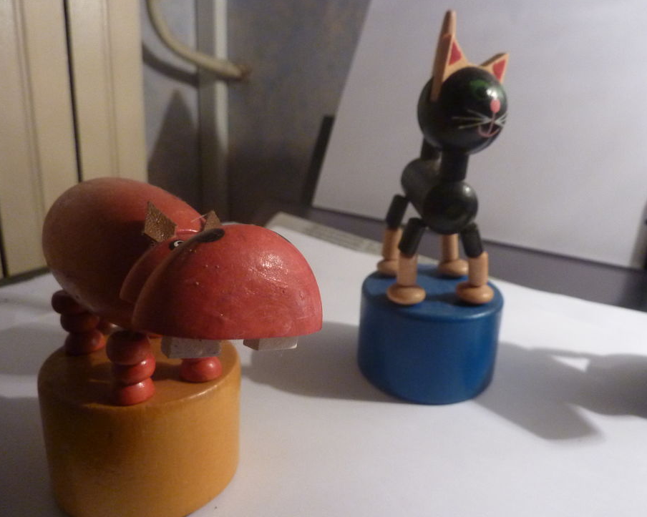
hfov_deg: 64.0
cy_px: 259
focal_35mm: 27
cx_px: 342
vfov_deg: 53.2
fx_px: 517
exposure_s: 1/25
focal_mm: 4.1
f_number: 3.3
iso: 400
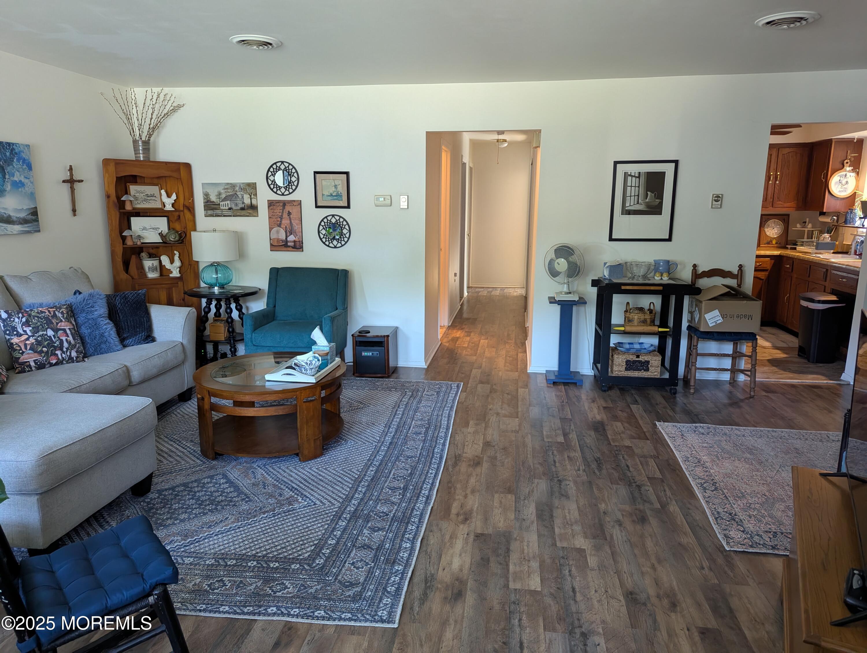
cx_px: 434
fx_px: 602
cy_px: 326
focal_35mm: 24
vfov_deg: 56.9
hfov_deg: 71.5
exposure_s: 1/76.4
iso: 722
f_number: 1.85
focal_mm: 6.81
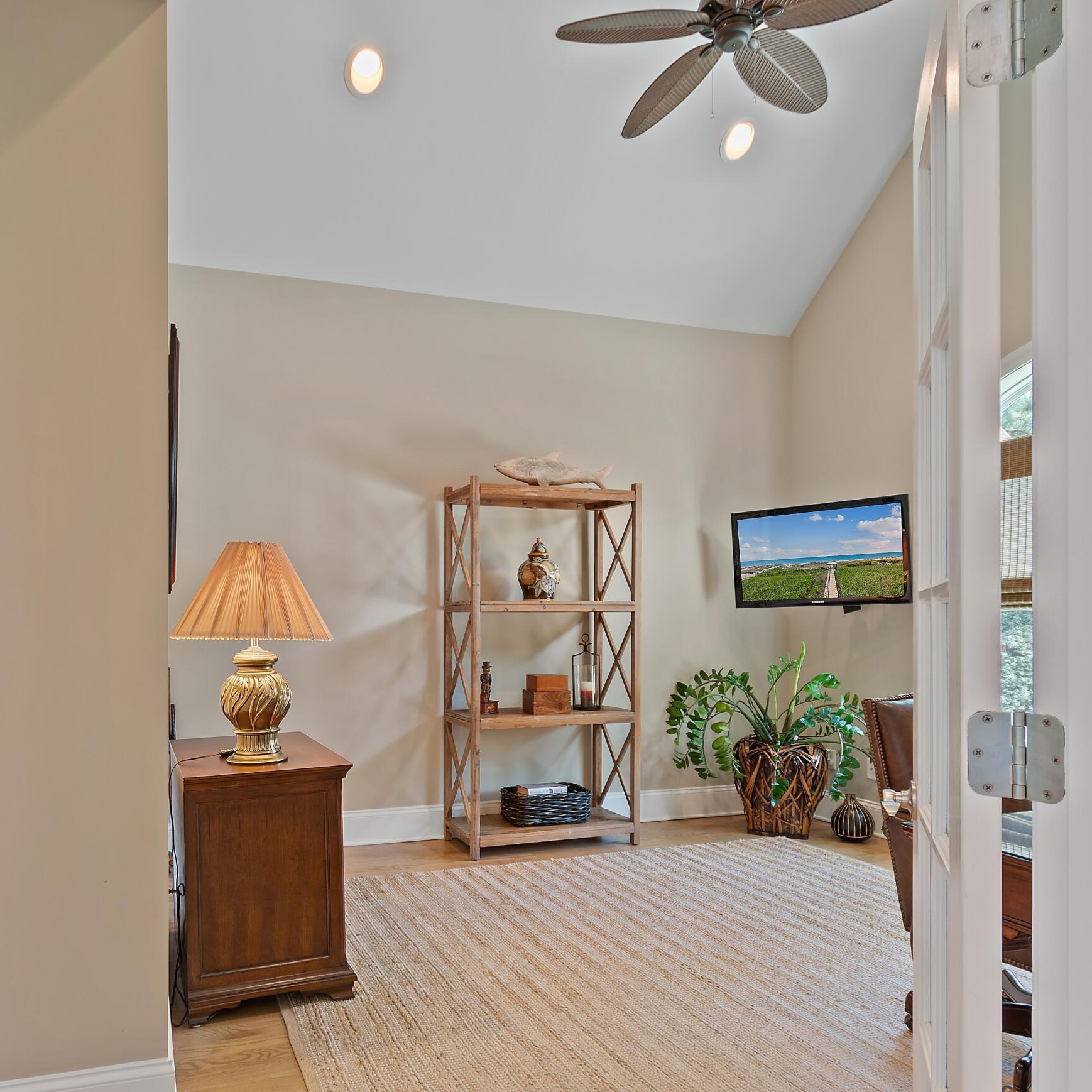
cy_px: 613
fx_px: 785
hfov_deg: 68.6
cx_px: 416
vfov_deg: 69.4
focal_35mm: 22
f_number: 4.5
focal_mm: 10
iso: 100
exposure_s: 1/1.67
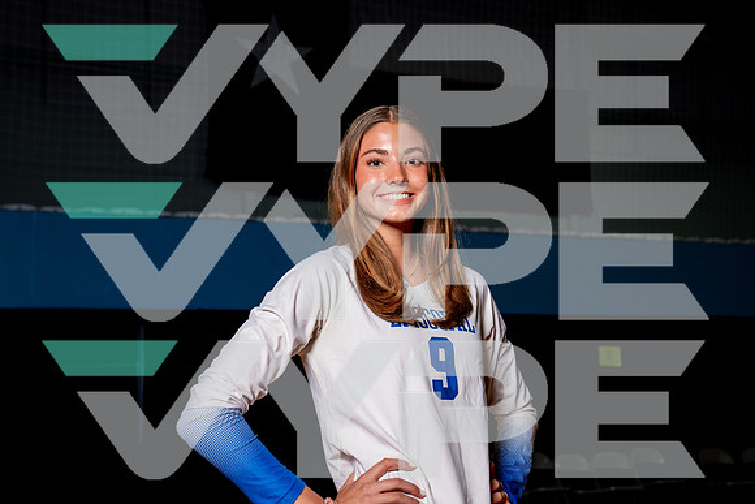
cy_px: 252
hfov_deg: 38.3
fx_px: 1087
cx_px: 378
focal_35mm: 52
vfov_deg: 26.1
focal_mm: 49
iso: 250
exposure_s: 1/200
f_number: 5
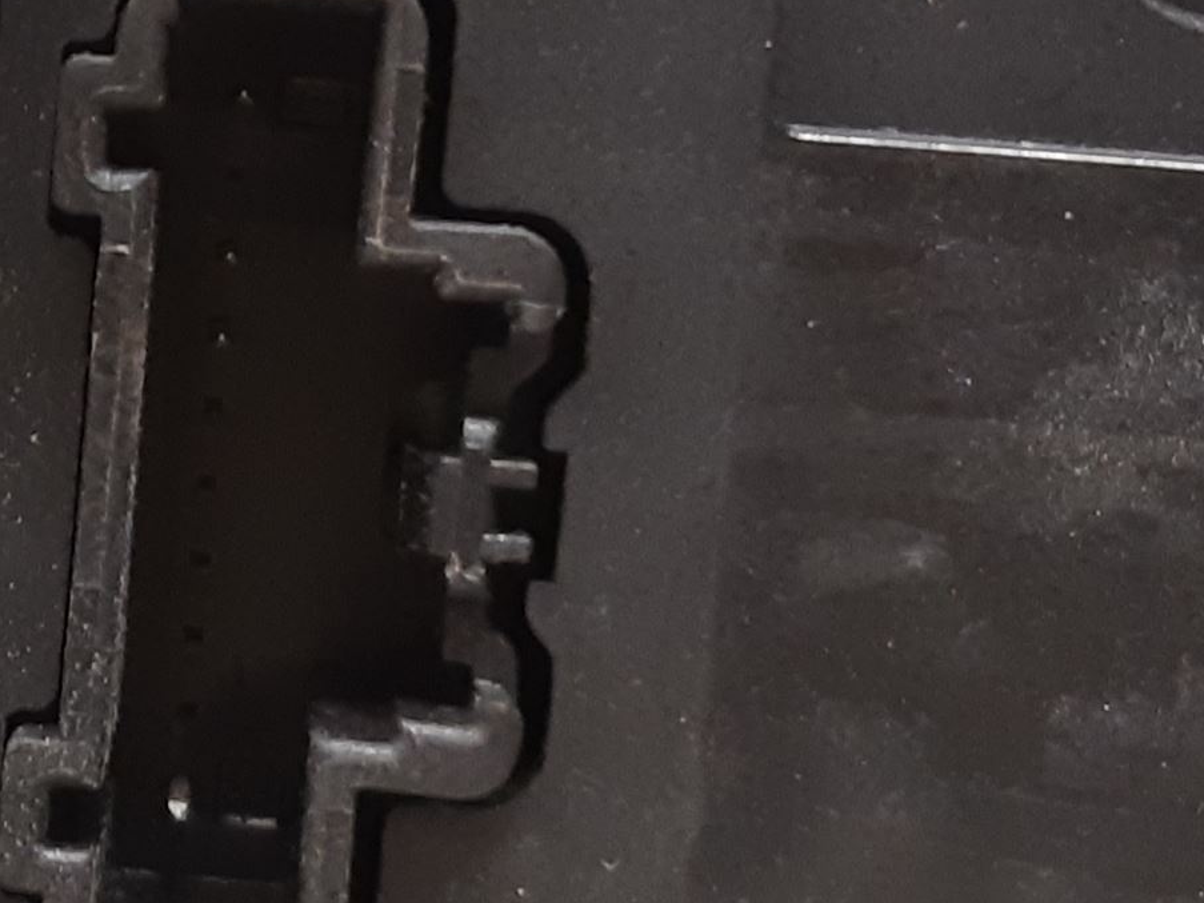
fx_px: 2052
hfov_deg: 29.9
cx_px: -65
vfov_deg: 24.8
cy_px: 542
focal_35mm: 59
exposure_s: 1/33
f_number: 1.7
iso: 200
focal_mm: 3.93
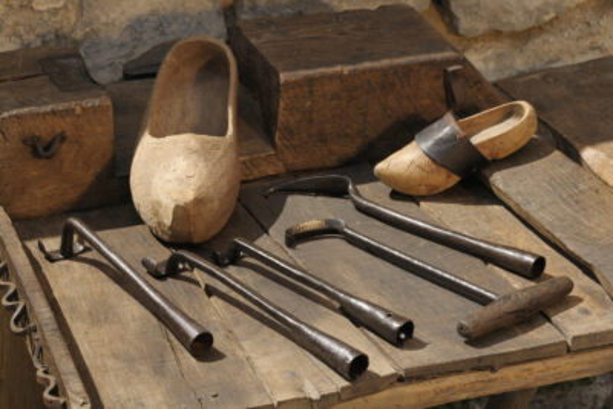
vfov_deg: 11.7
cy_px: 204
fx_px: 1993
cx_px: 306
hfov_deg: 17.5
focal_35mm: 117
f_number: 10
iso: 200
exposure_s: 1/320
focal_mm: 78
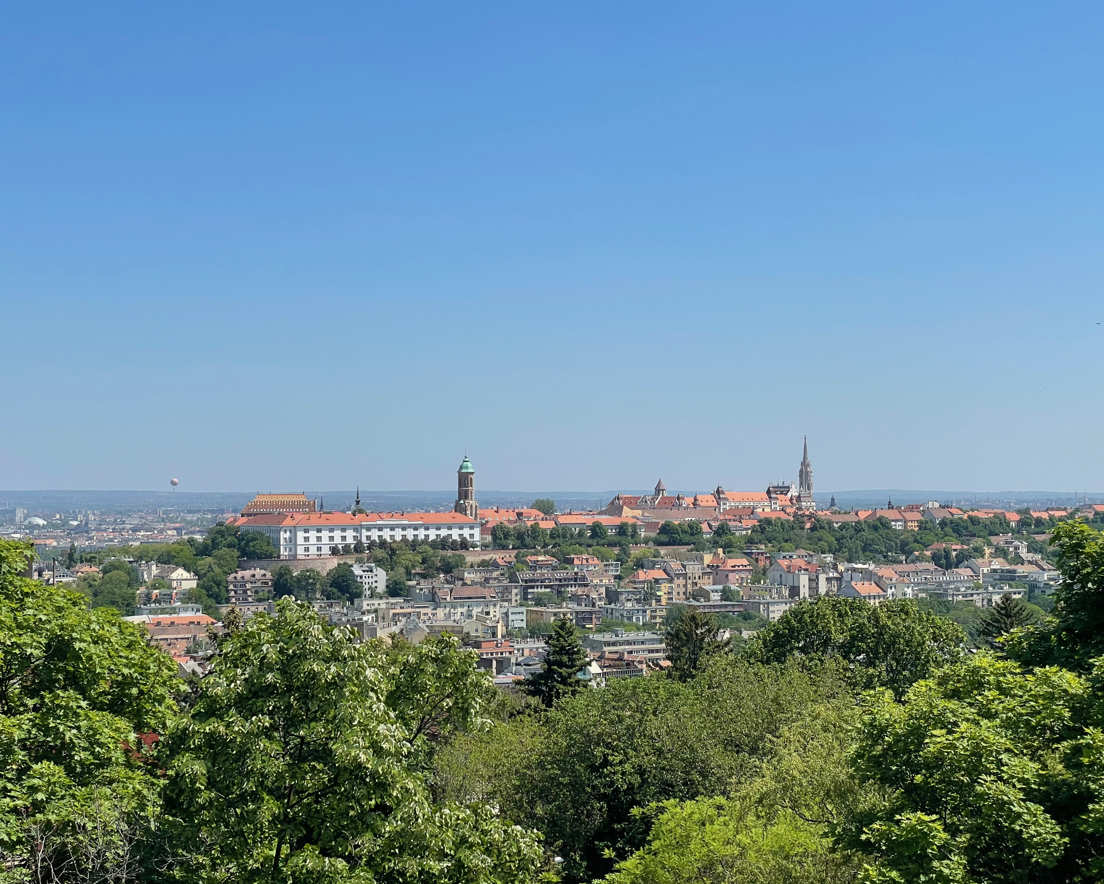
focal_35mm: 55
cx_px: 536
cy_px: 439
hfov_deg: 34.1
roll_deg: +0.3
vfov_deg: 27.6
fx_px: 1797
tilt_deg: +1.5
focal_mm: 6
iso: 25
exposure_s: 1/2179
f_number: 2
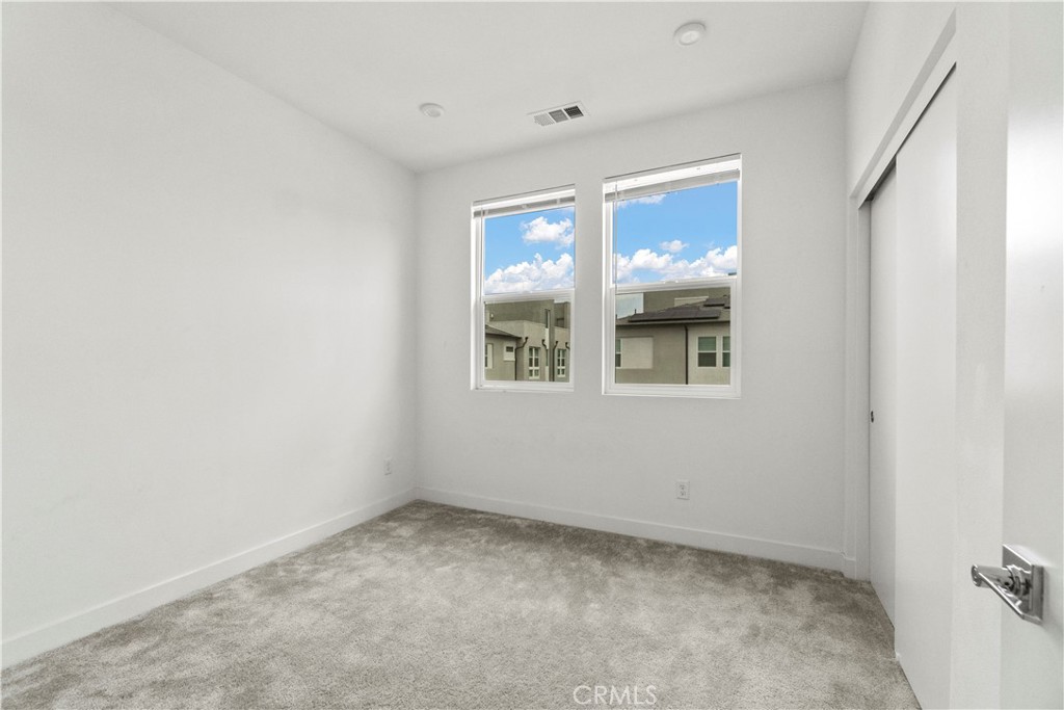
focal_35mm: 15
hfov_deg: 100.4
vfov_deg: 77.3
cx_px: 532
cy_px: 355
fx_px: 443
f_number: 5.6
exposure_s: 1/125
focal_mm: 10
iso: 800
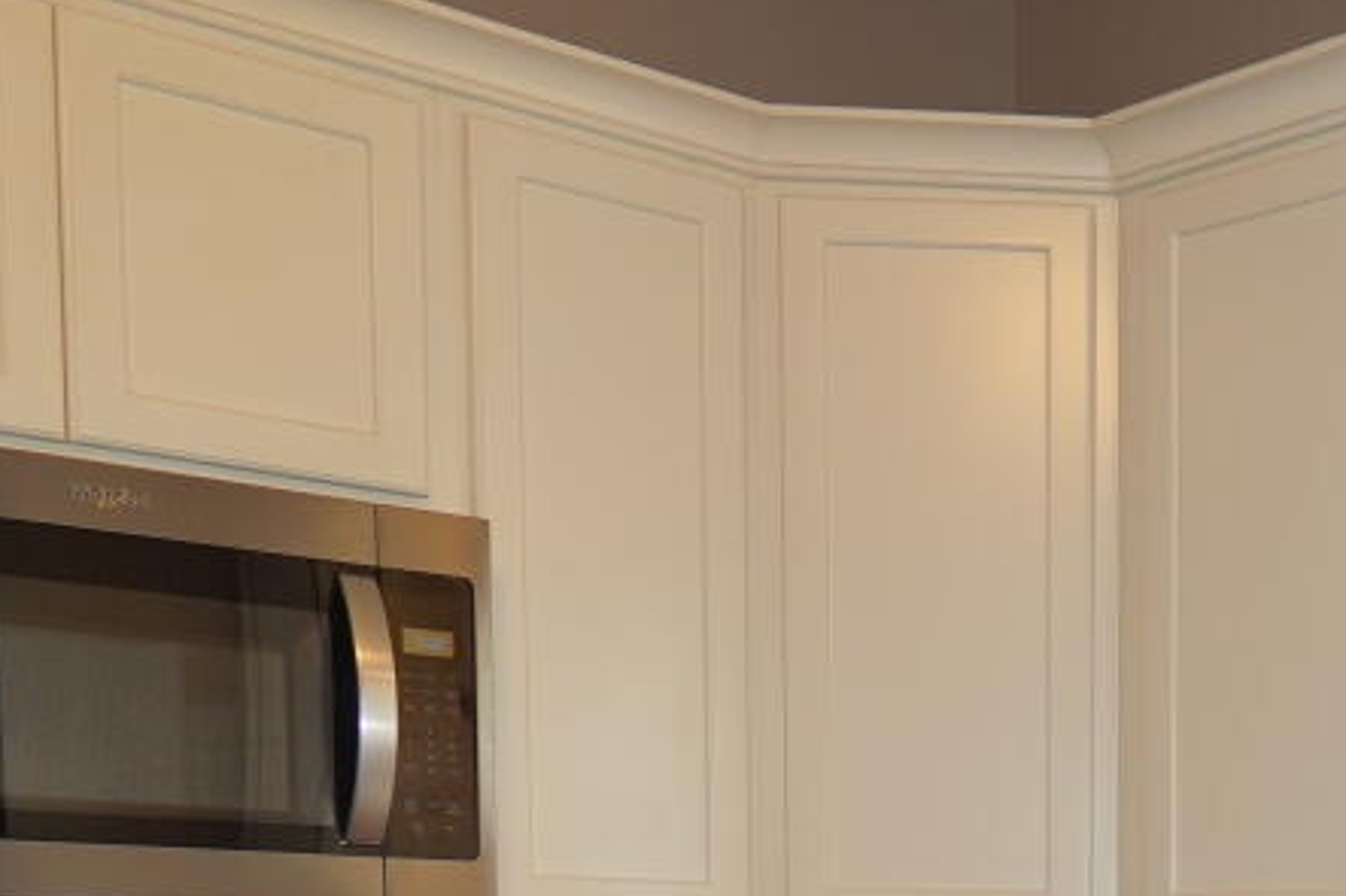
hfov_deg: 29.5
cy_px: 1257
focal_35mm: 61
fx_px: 2280
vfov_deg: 19.9
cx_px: 1492
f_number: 4
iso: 250
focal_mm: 12
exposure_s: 1/60
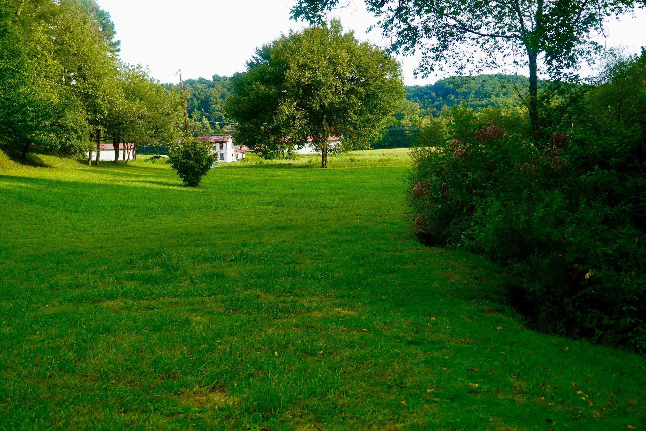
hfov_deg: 41.1
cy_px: 216
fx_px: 861
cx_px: 323
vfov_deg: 28.1
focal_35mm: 48
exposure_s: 1/80
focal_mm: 32
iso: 100
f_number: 5.6
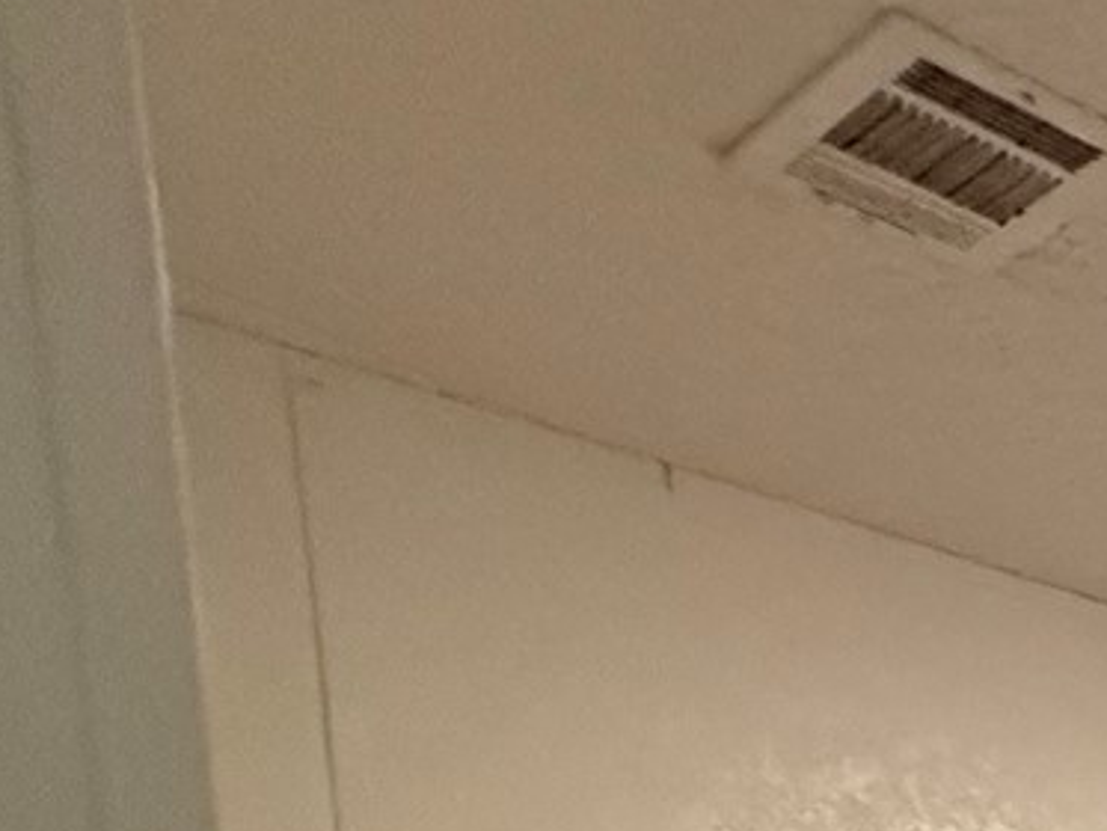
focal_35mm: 60
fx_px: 1919
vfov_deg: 18.7
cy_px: 1514
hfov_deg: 18.7
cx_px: 2261
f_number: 2.2
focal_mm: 2.22
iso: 640
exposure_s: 1/60
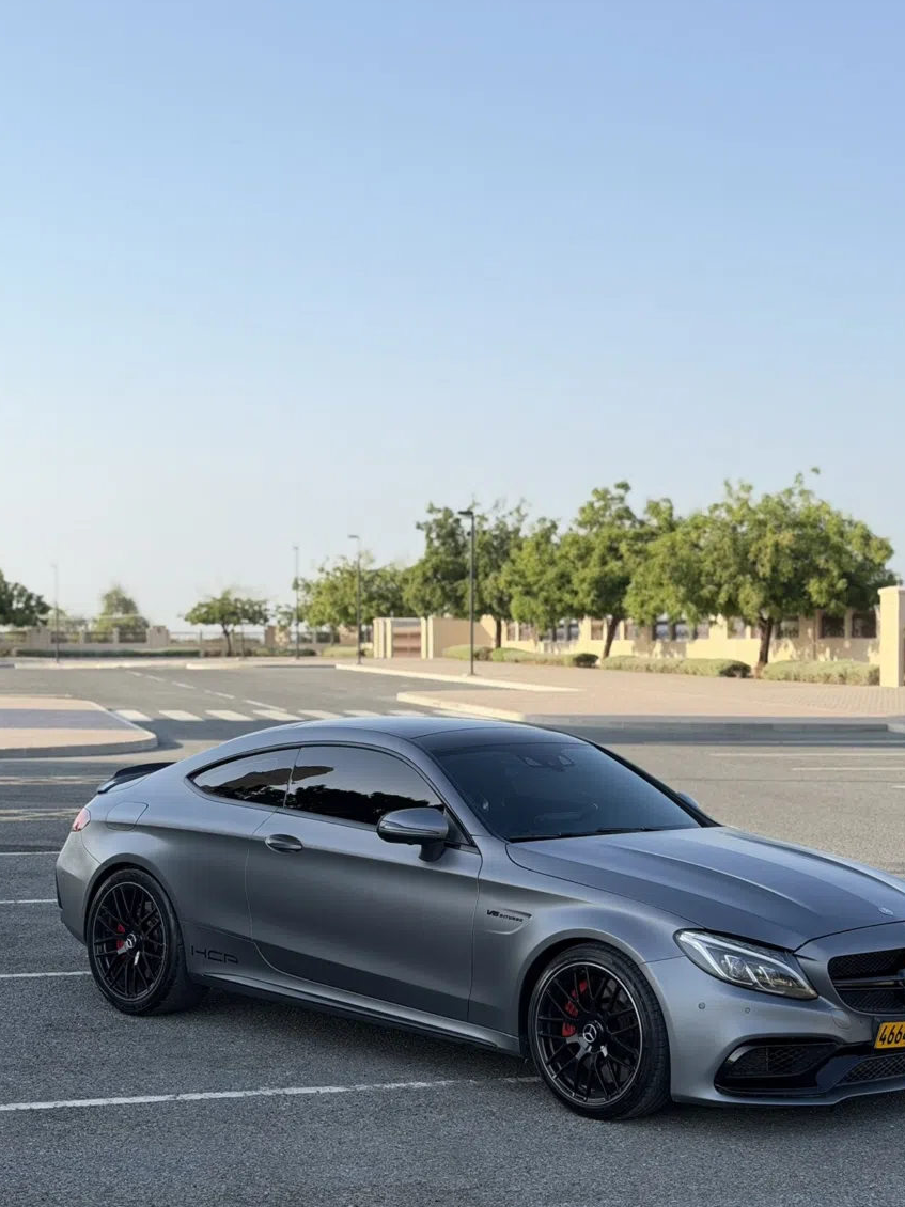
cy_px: 715
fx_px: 2023
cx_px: 501
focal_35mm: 58
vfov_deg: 33.2
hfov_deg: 25.2
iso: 100
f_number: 1.78
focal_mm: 6.76
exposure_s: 1/928
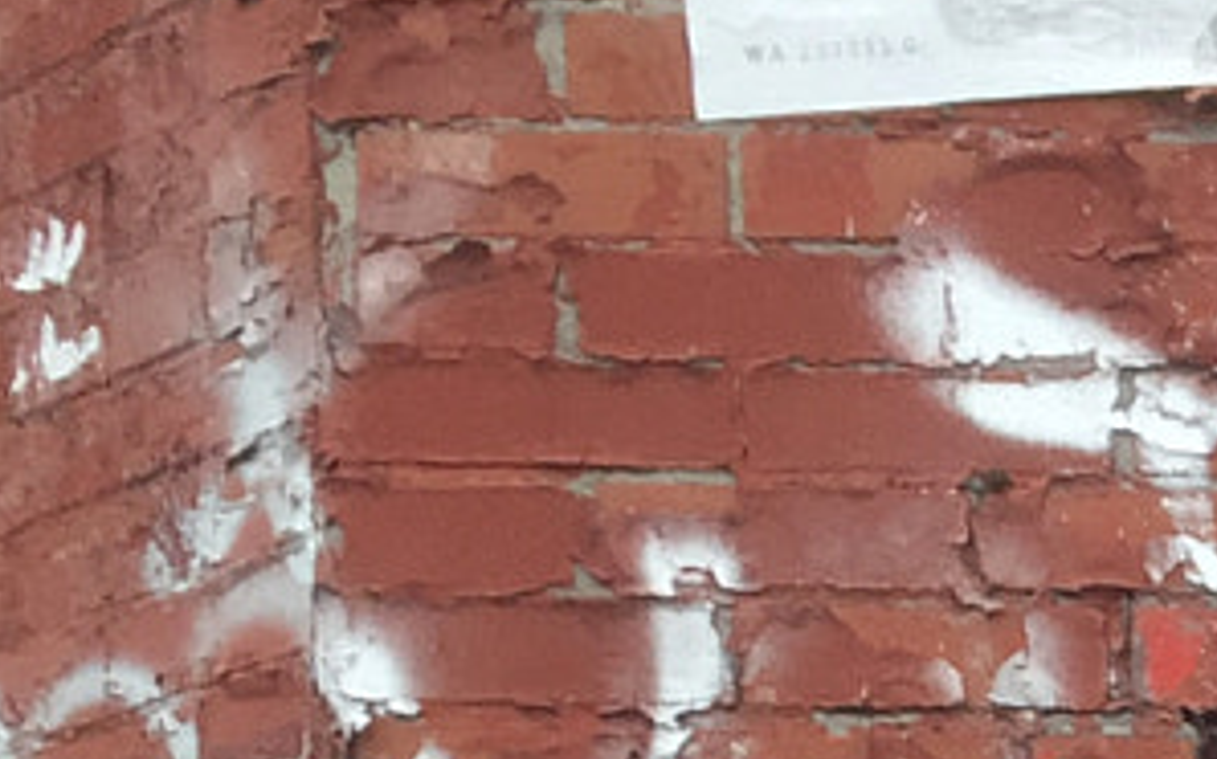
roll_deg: +0.7
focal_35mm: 165
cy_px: 2257
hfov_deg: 12.0
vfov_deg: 7.1
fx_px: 5471
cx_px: 1985
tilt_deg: +1.0
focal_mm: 4.15
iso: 32
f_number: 2.2
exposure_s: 1/989
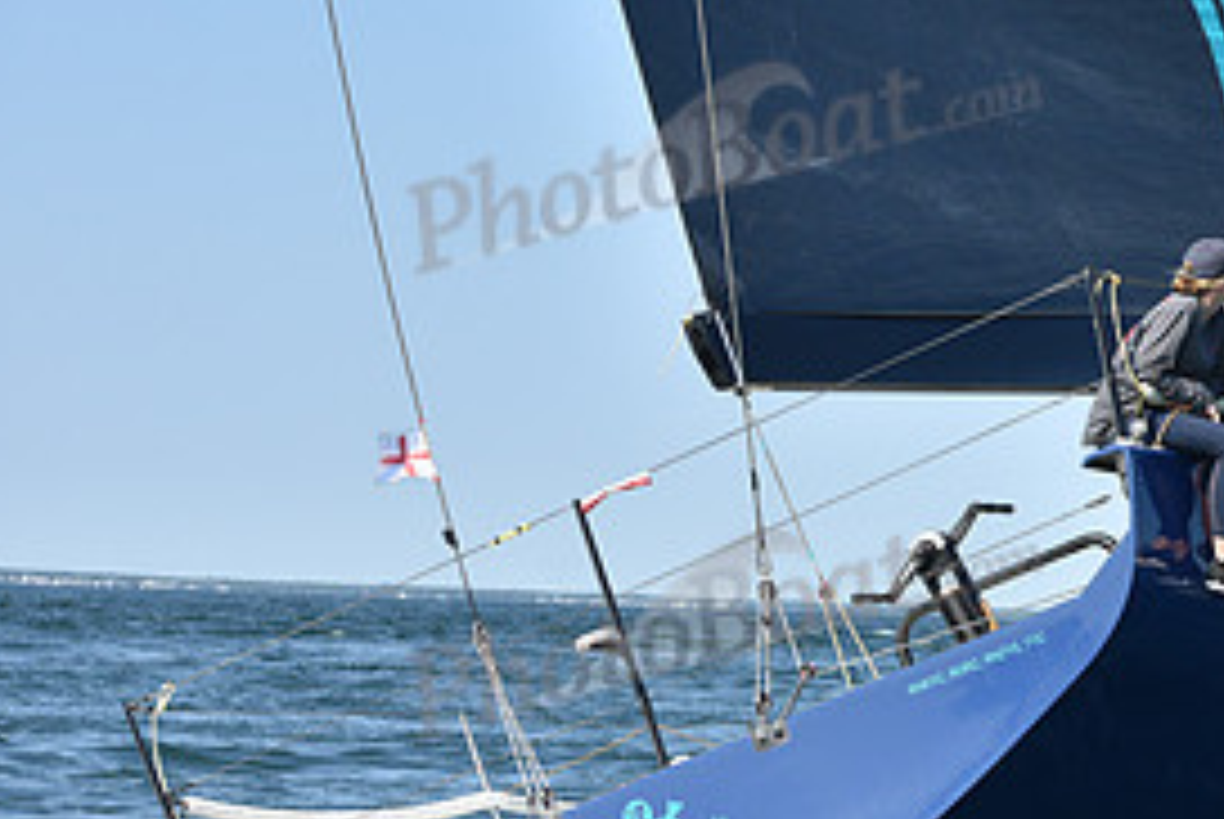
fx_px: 5071
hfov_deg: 13.5
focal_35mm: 149
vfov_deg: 9.2
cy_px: 326
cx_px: 1278
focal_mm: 70
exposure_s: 1/1600
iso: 320
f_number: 5.6
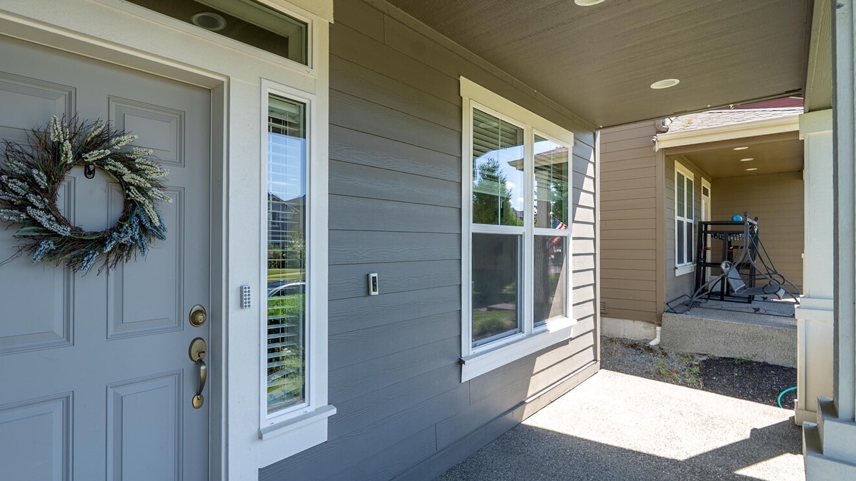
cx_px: 335
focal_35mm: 16
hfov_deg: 97.8
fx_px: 363
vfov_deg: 66.3
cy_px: 294
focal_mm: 12
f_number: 7.1
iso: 80
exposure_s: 1/30
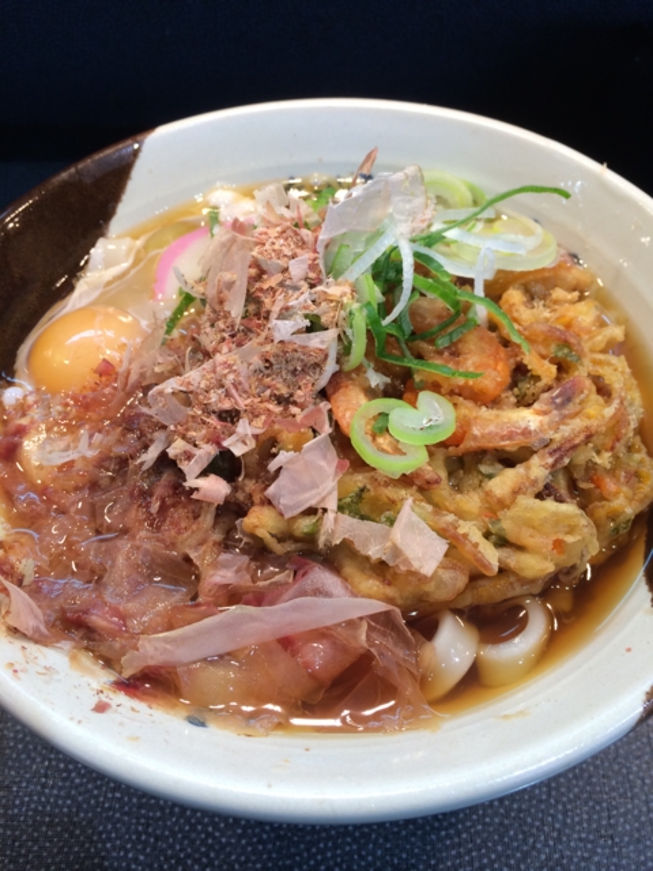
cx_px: 326
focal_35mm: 30
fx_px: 755
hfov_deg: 46.8
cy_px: 436
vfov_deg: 60.0
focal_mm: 4.12
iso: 40
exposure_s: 1/40
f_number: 2.2
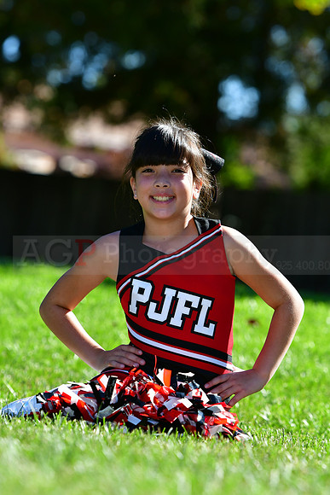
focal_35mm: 240
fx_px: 3298
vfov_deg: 8.6
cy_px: 248
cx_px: 165
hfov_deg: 5.7
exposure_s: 1/1250
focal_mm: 160
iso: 400
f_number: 4.5
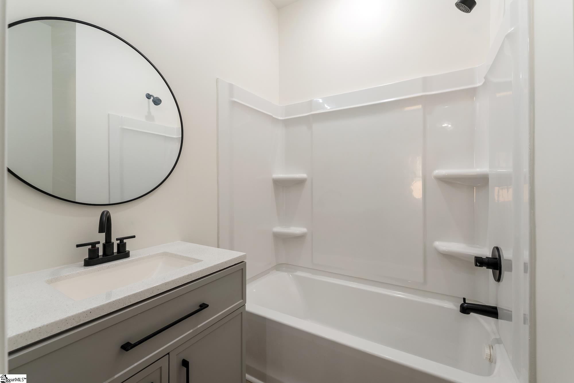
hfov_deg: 100.0
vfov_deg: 76.9
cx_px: 287
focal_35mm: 15
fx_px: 241
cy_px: 192
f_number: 5.6
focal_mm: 15.1
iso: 400
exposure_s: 1/8
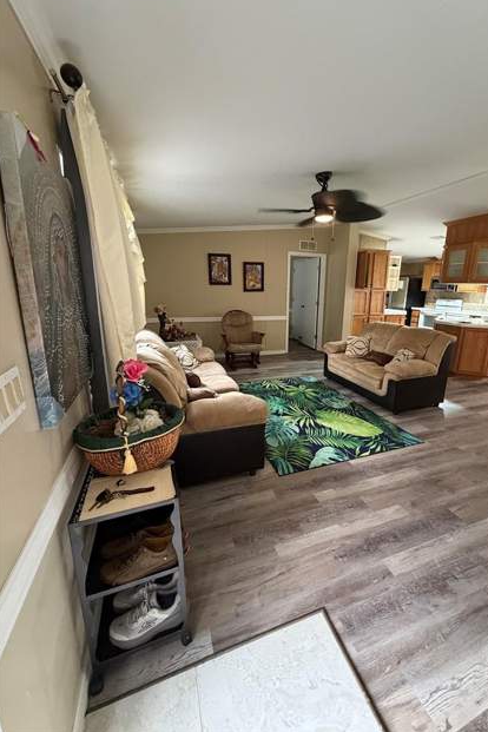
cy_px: 358
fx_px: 305
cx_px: 279
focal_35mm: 15
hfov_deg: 76.9
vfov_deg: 100.4
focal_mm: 2.22
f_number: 2.2
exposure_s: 1/60
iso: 500
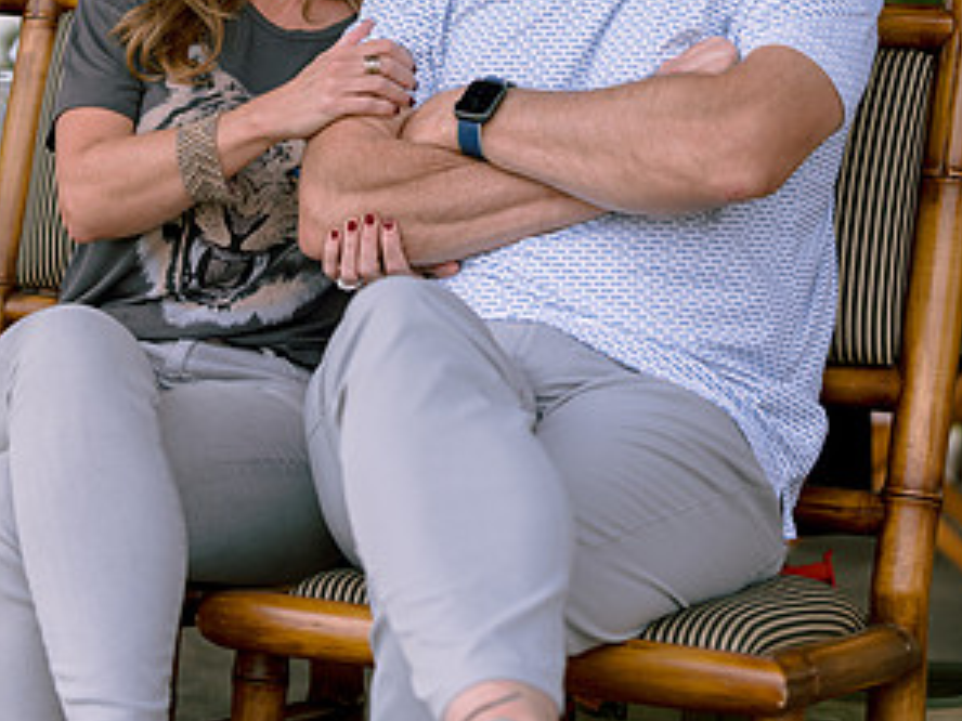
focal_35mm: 120
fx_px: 3335
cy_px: 3
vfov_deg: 12.2
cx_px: 484
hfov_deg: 16.4
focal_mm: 82
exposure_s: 1/1250
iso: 200
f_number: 4
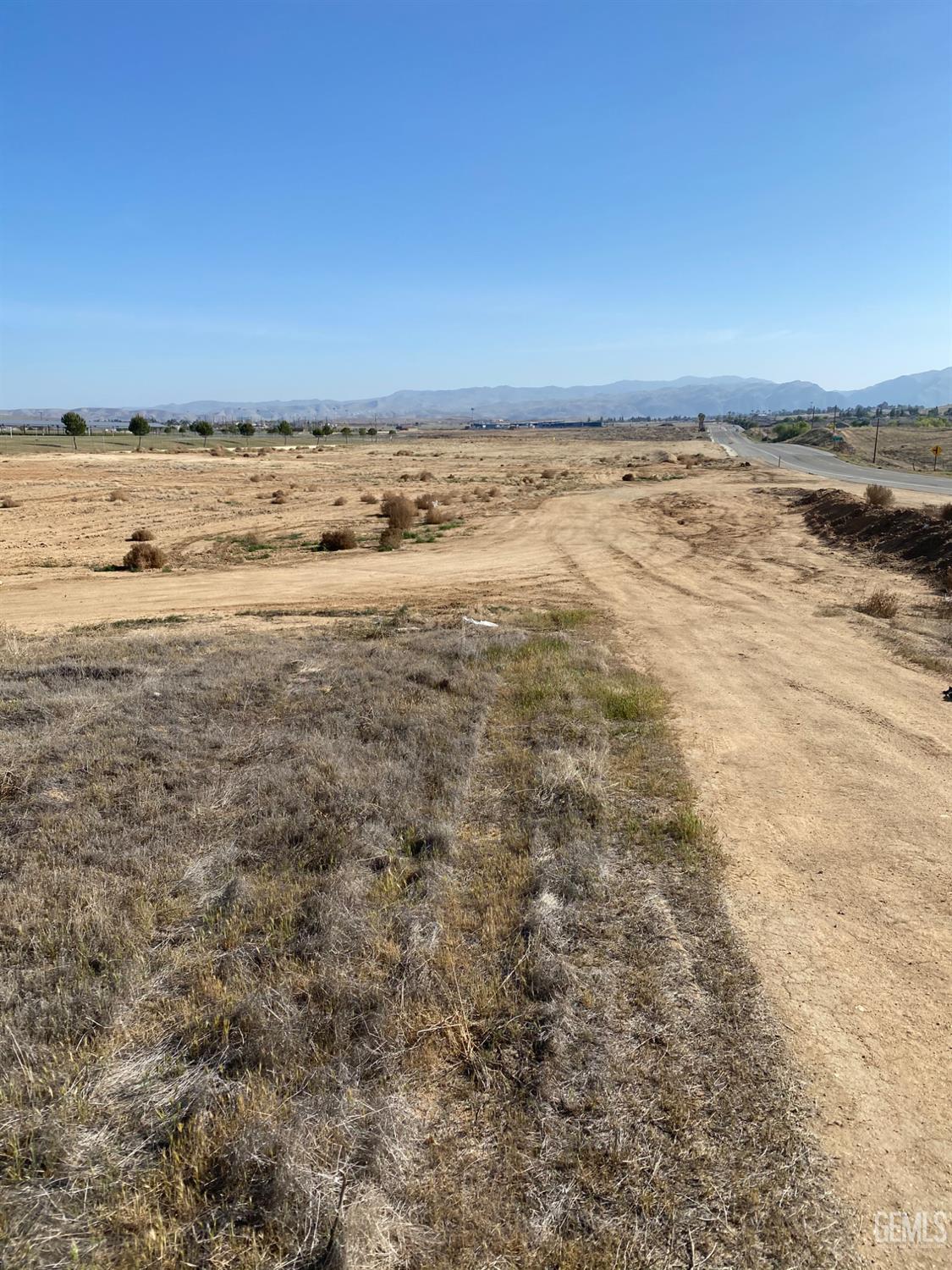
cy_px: 635
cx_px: 476
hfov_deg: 53.1
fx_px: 953
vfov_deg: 67.3
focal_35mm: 26
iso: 32
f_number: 1.8
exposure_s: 1/3300
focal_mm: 4.25
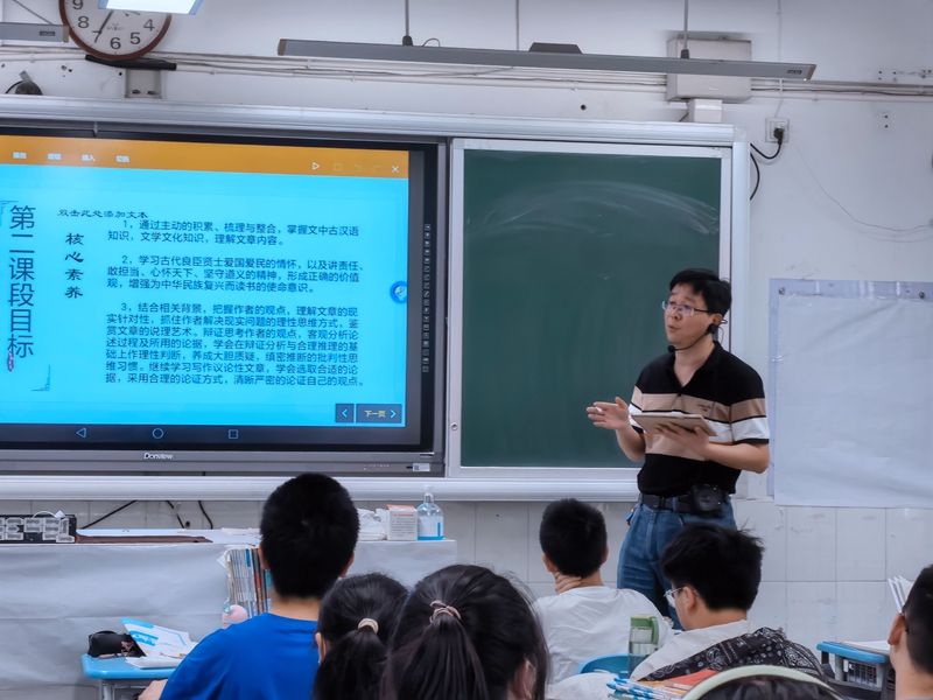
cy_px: 350
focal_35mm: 82
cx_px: 466
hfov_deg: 23.8
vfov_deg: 18.0
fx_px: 2210
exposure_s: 1/104
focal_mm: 6.67
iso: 50
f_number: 1.9
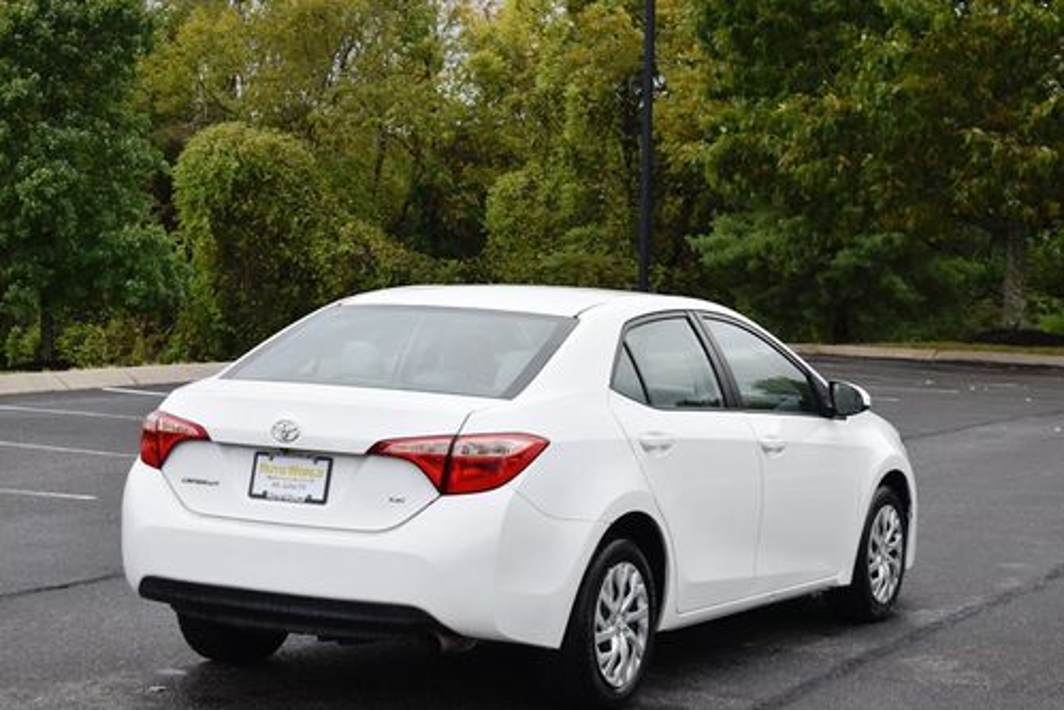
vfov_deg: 15.8
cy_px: 351
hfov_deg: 23.5
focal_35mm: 87
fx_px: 2561
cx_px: 495
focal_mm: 45
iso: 400
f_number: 5
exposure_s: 1/250
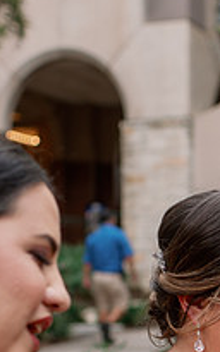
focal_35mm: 101
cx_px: 290
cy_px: 322
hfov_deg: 12.5
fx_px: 970
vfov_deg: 20.2
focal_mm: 35
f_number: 2.8
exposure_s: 1/1000
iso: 200
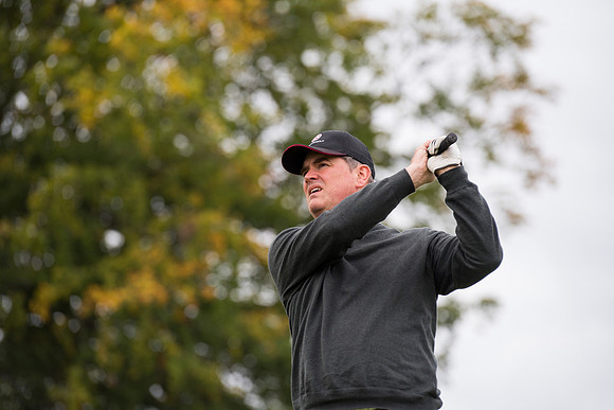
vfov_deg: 6.9
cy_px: 205
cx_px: 307
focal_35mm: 200
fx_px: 3412
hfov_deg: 10.3
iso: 640
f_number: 4
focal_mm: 200
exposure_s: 1/1600
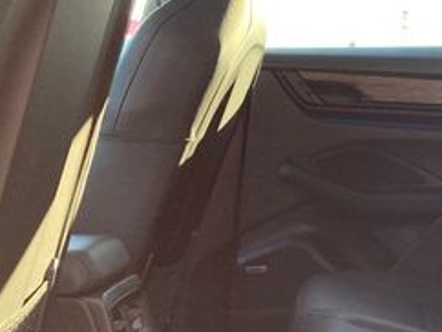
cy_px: 228
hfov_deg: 24.2
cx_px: 513
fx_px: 946
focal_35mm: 74
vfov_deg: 19.9
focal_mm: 3.99
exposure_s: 1/93
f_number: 1.8
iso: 80
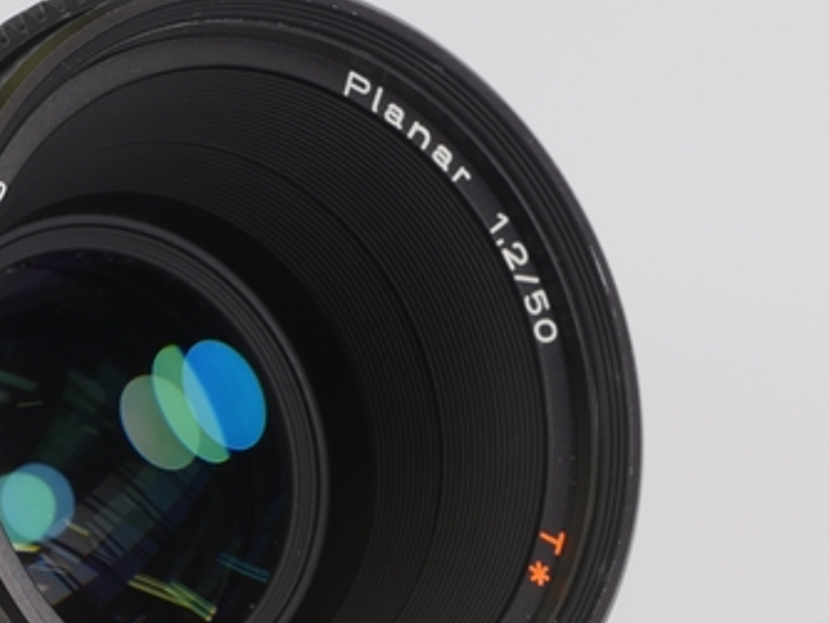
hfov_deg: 10.9
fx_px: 4362
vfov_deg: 8.1
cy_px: 601
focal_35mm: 182
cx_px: 357
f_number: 9
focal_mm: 38
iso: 200
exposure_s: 1/8
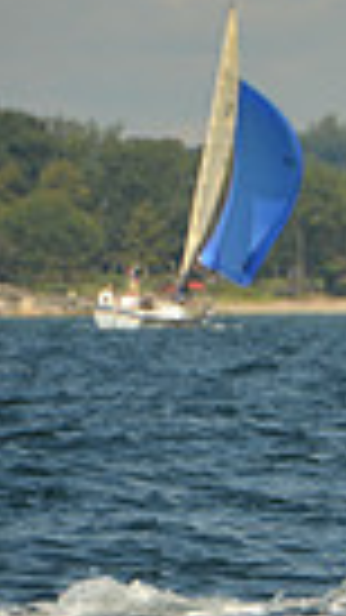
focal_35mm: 887
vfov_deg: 2.4
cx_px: 1299
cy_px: 196
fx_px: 14476
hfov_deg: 1.4
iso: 320
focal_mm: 200
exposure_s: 1/1250
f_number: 10
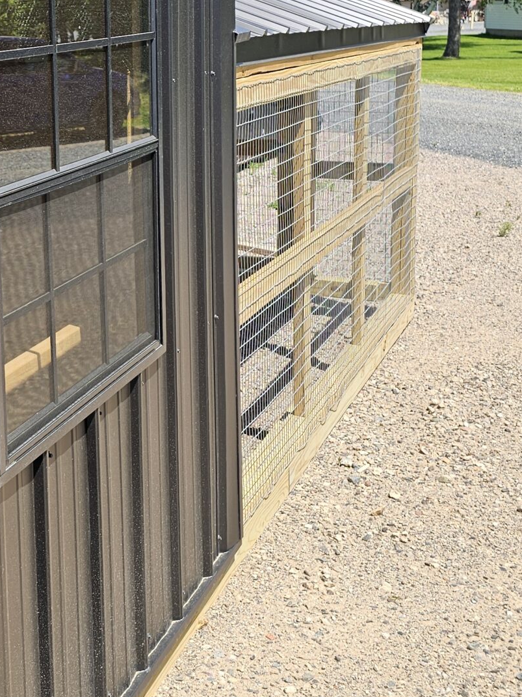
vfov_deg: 34.1
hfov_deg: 24.8
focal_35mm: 55
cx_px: -49
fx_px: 1106
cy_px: 165
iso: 10
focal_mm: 6.3
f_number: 1.7
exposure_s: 1/388
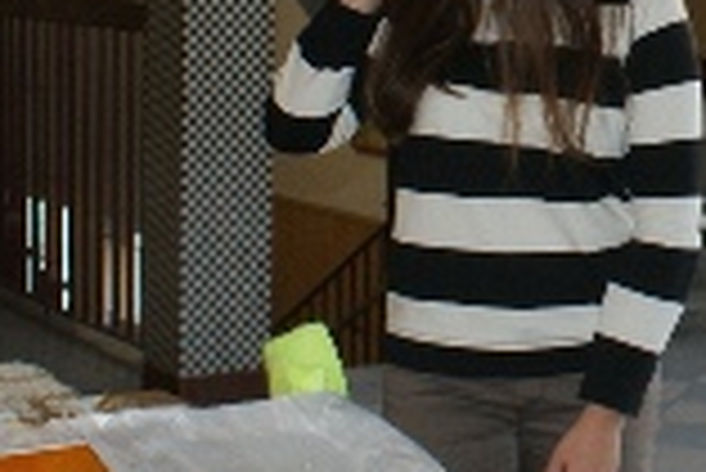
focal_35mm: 110
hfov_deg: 17.3
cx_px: 944
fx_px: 2159
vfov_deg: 12.3
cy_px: -7
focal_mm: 18
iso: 400
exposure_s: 1/80
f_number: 5.6
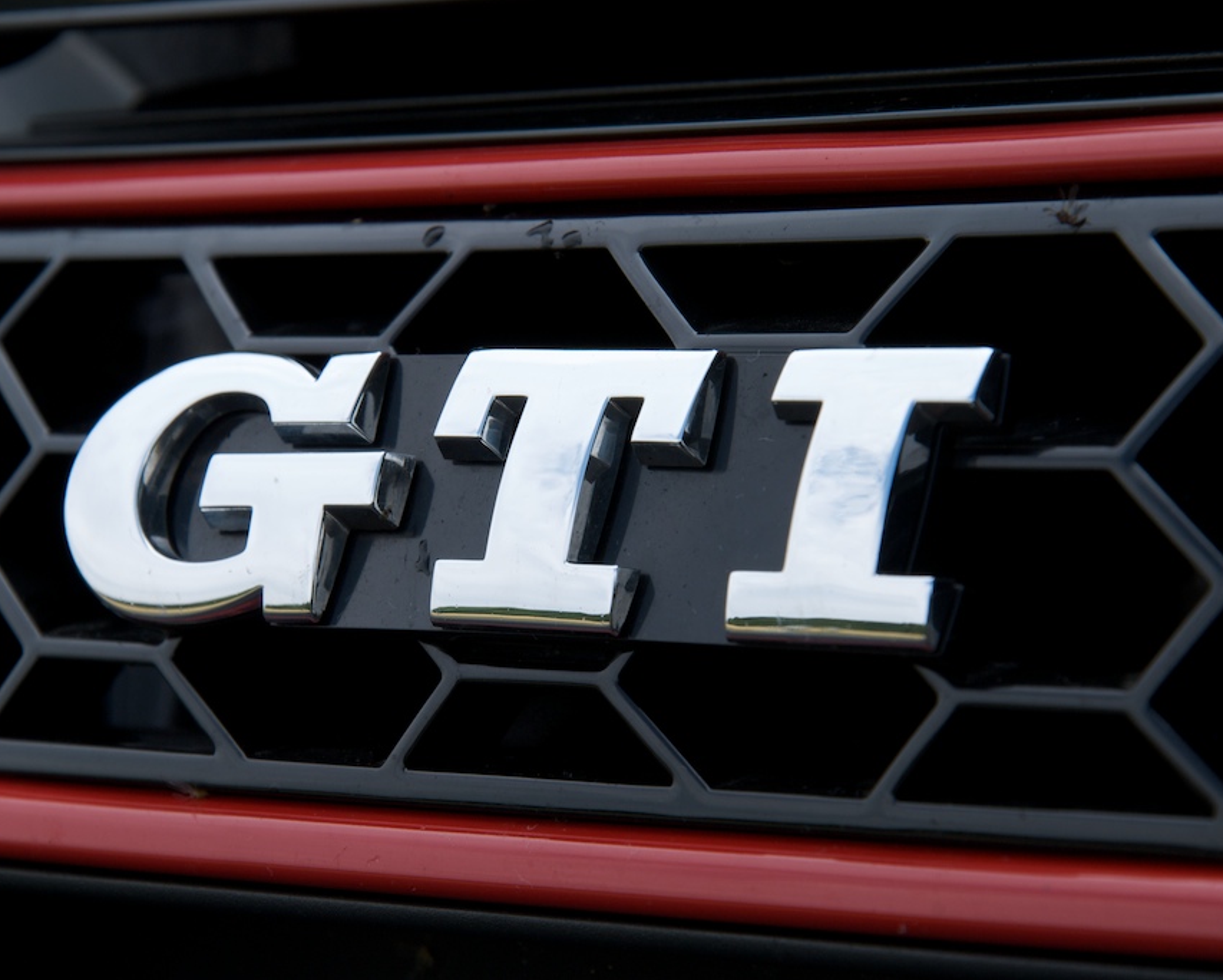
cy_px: 490
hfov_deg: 10.9
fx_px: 6429
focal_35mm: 178
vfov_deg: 8.7
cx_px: 552
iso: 200
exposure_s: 1/125
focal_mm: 105
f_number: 13
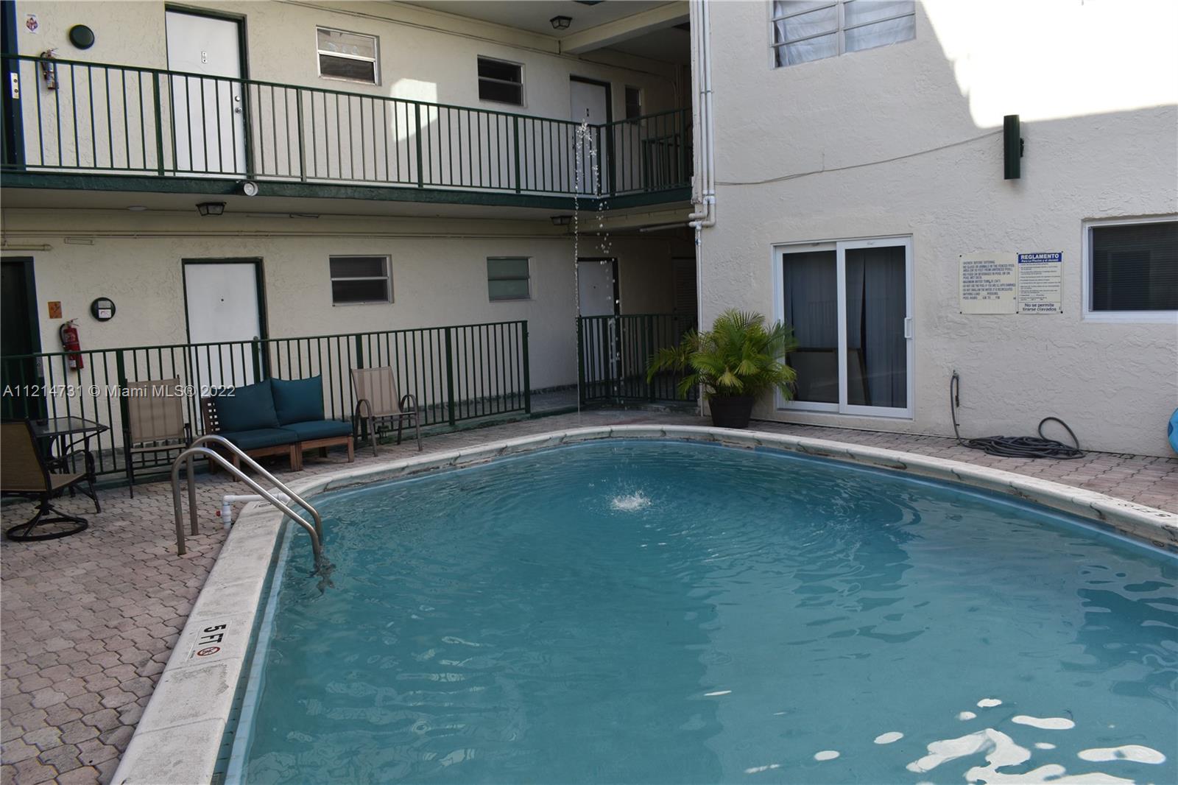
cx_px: 589
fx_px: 883
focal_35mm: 27
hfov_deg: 67.4
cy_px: 392
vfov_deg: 47.9
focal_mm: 18
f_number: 8
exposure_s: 1/250
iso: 320
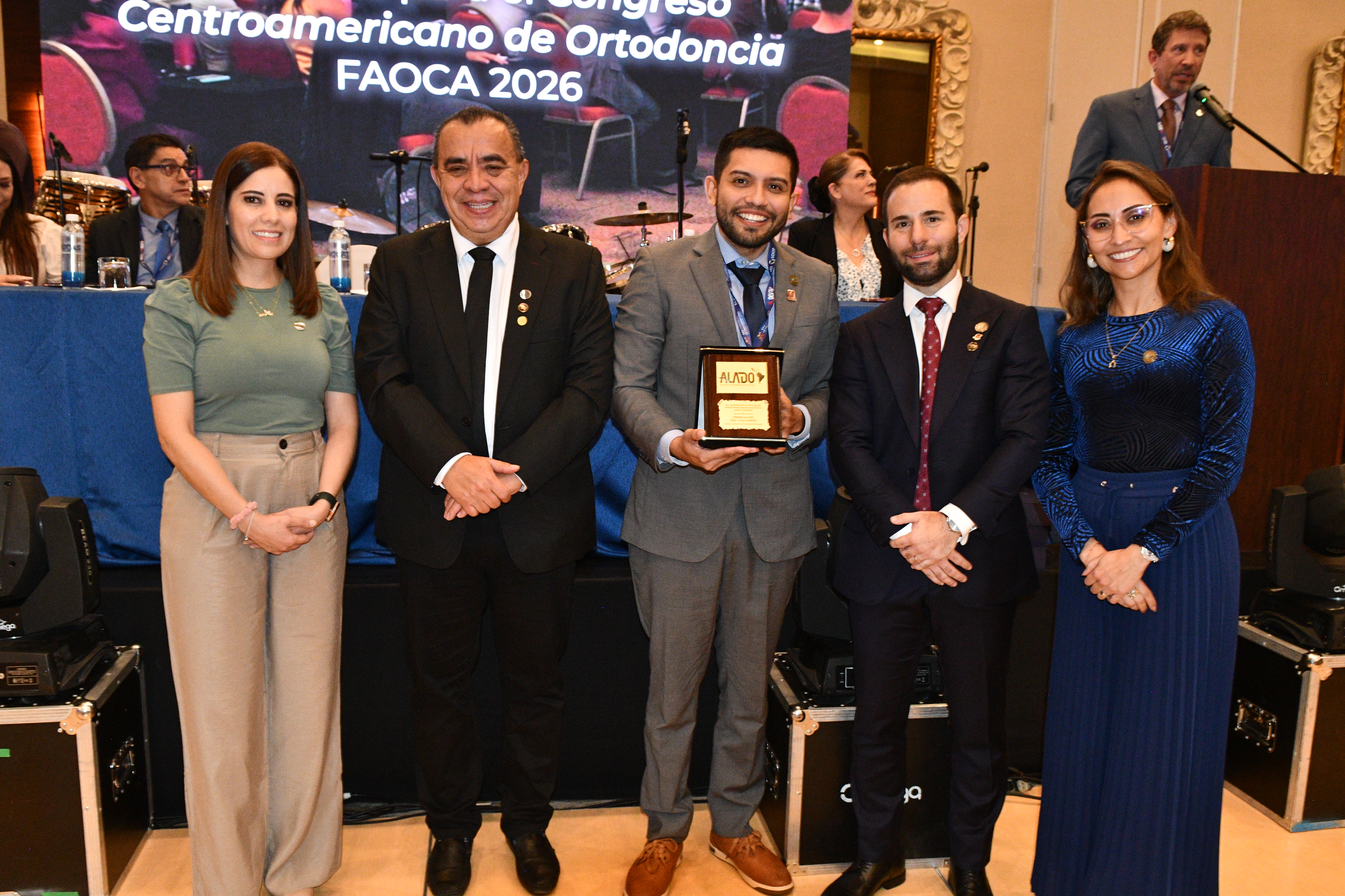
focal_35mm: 30
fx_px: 1121
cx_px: 672
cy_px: 448
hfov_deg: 61.9
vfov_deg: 43.6
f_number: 9
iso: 2800
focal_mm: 20
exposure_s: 1/60
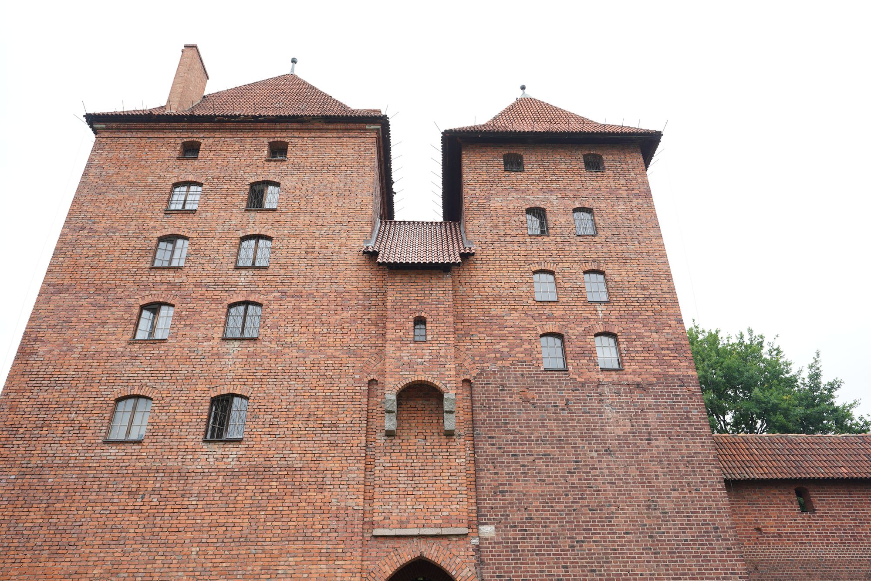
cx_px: 436
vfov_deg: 53.1
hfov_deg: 73.7
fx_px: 581
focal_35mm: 24
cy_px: 290
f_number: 5
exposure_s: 1/100
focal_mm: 24
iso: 100
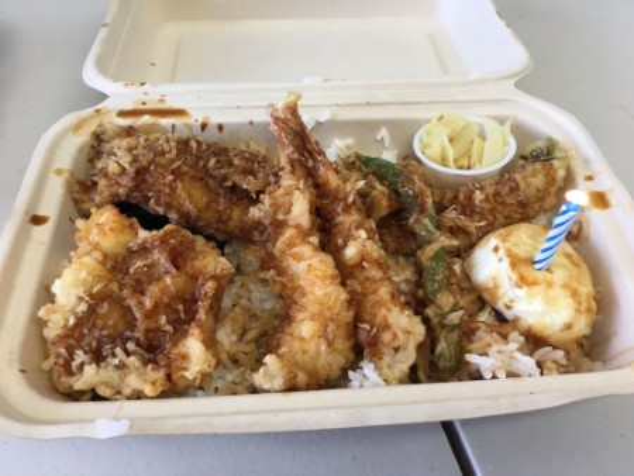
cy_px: 238
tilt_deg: -51.5
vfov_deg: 48.3
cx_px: 317
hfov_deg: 61.6
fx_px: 531
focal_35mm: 29
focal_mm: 4.15
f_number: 2.2
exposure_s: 1/40
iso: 25
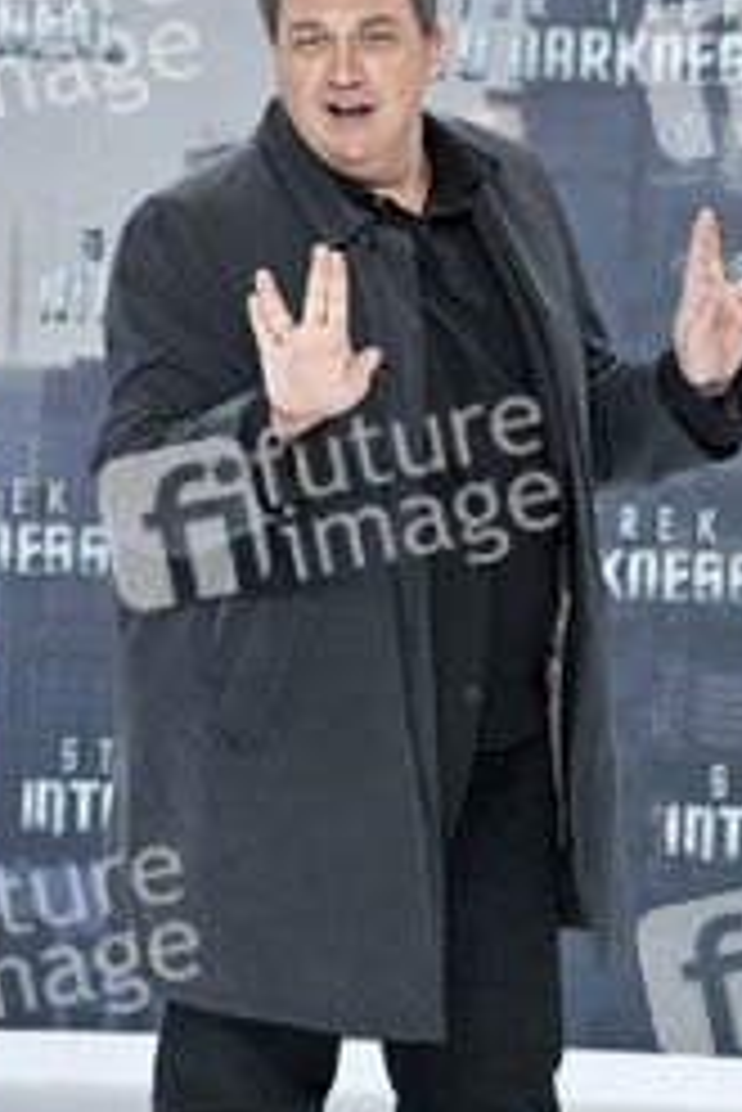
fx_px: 8490
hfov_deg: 5.0
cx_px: 461
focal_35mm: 275
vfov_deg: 7.5
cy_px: 729
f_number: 11
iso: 1000
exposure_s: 1/400
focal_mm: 170
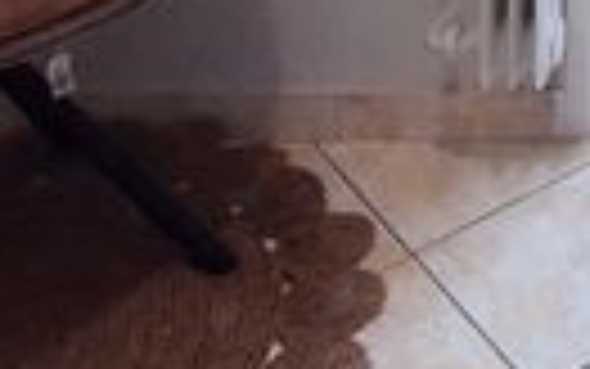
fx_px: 1335
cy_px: -666
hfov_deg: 20.2
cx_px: 964
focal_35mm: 83
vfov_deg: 11.3
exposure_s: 1/50
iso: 64
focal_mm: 1.64
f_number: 2.2
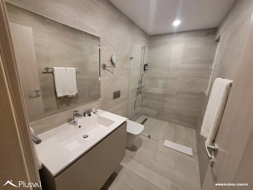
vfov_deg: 89.9
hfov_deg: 106.2
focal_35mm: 13
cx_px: 126
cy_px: 95
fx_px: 95
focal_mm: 2.2
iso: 500
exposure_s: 1/30
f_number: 2.2
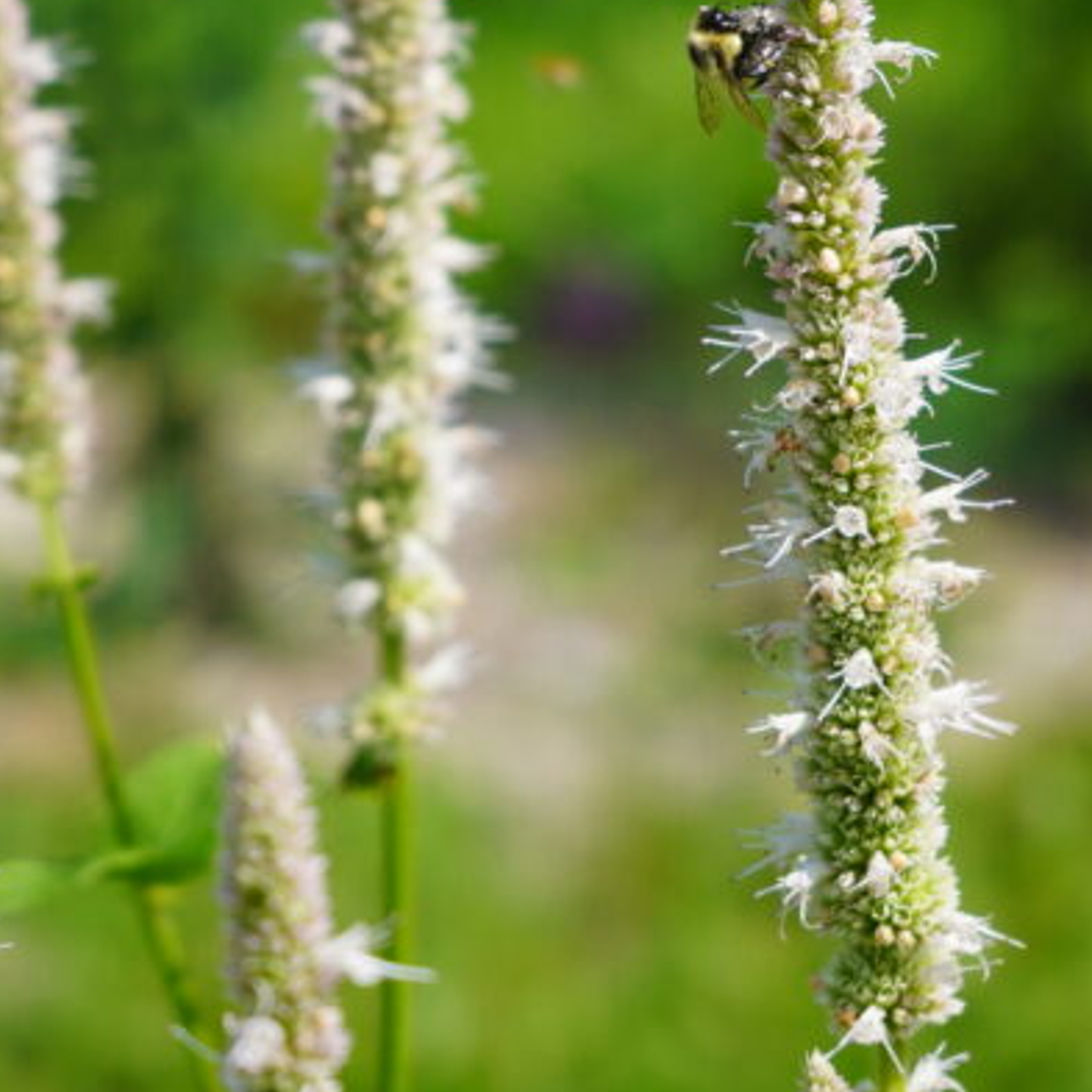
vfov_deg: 11.2
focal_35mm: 155
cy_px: 243
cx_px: 386
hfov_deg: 11.3
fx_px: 5532
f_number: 5.6
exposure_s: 1/400
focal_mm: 70
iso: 100
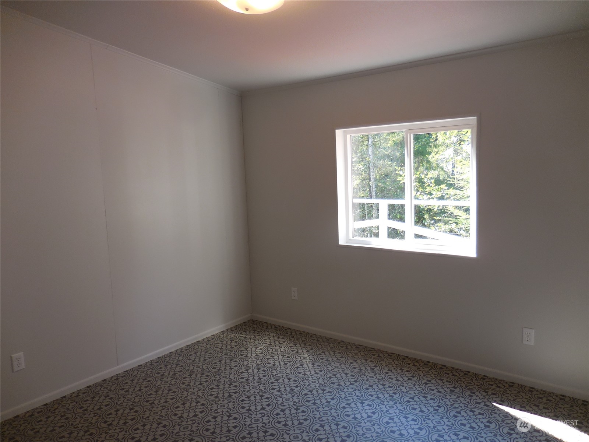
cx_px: 294
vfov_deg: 54.9
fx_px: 425
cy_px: 221
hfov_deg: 69.4
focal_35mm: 25
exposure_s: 1/80
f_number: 3.3
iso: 125
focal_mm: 4.5
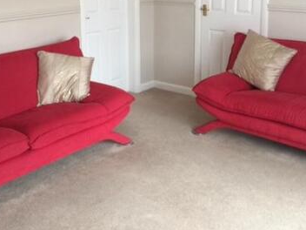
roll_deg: +0.0
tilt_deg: -9.8
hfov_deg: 39.6
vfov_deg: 29.5
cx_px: 136
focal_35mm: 48
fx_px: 424
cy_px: 45
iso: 64
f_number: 2.2
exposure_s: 1/15
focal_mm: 4.15
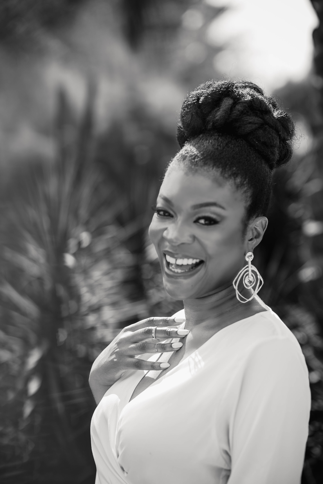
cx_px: 162
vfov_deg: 23.9
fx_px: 1143
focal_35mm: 85
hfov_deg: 16.1
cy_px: 242
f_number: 2.2
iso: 160
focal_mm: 85
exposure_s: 1/1000
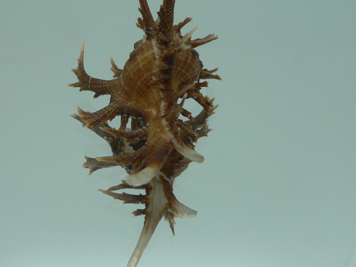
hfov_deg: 43.8
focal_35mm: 43
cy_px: 107
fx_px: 442
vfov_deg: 33.5
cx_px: 158
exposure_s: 1/60
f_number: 2.8
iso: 80
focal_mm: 4.6
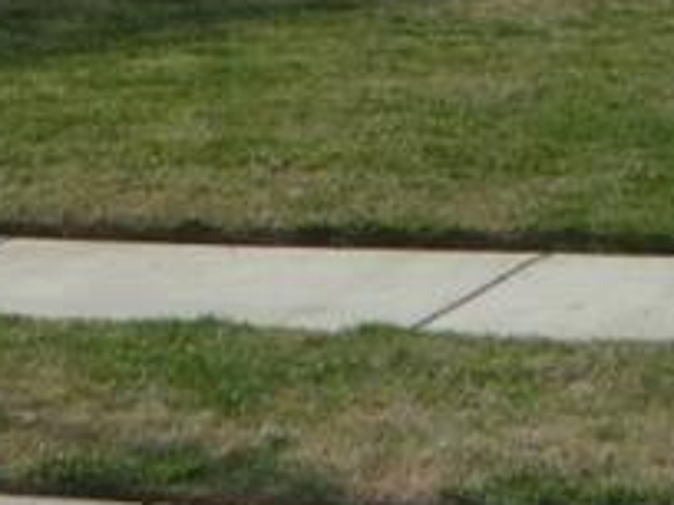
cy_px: -396
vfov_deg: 6.6
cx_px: 215
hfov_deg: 8.9
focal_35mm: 221
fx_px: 4303
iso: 100
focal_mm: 5.2
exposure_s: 1/400
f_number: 5
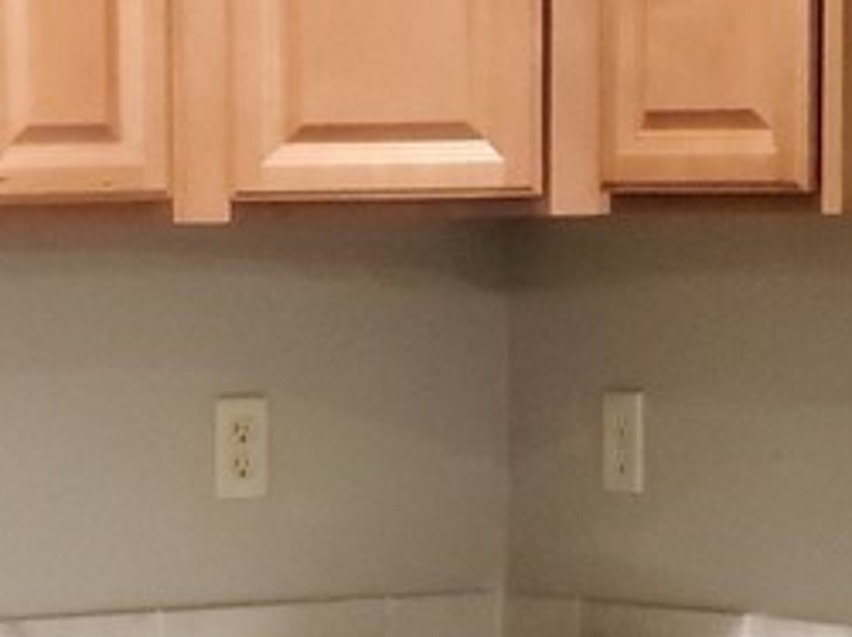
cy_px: 749
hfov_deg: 9.1
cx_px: -378
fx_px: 5238
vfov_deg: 6.9
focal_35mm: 213
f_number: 2.1
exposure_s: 1/29
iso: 1250
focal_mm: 6
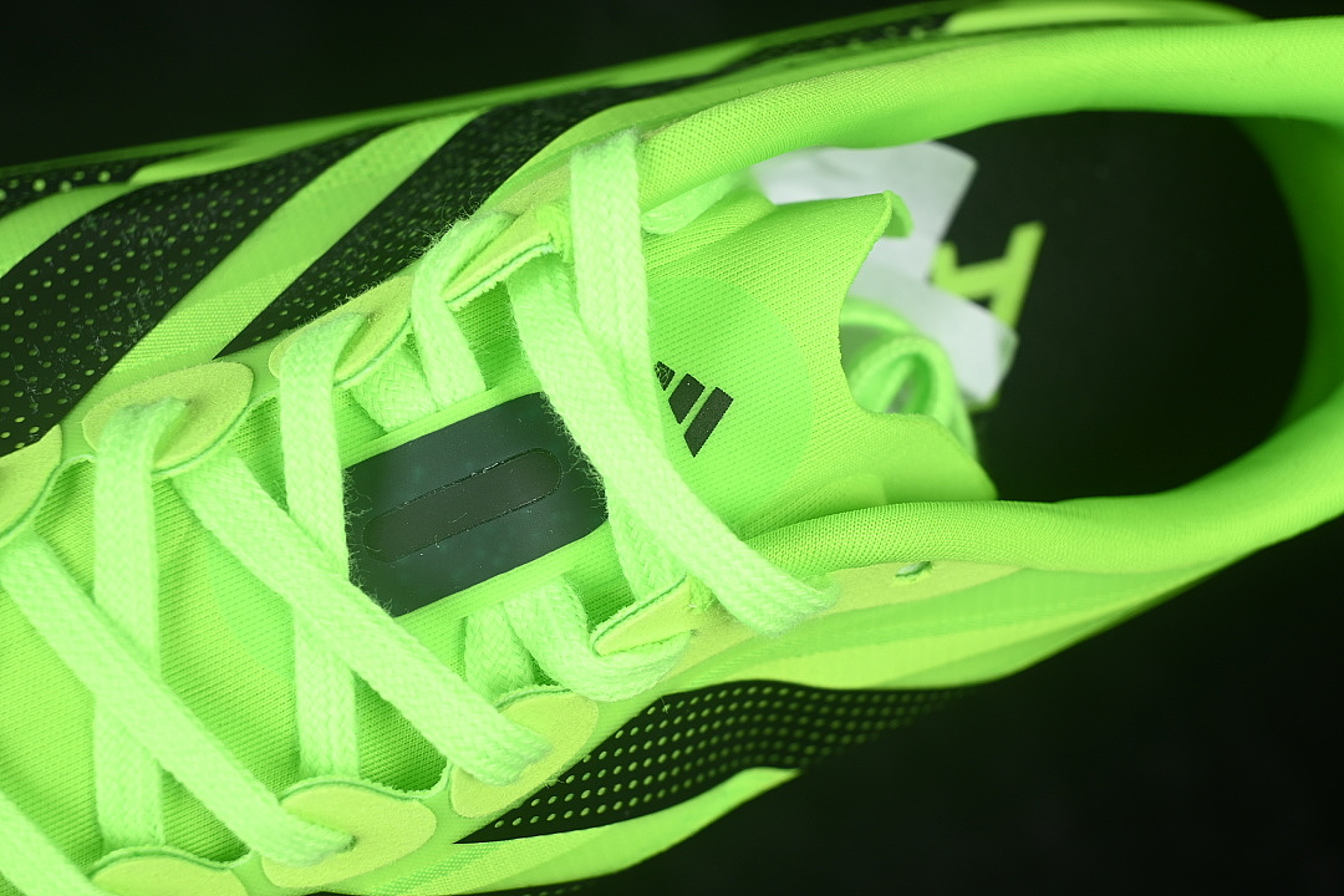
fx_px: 2800
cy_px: 448
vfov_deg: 18.2
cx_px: 672
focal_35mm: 75
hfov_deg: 27.0
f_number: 7.1
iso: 160
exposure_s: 1/80
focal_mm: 50
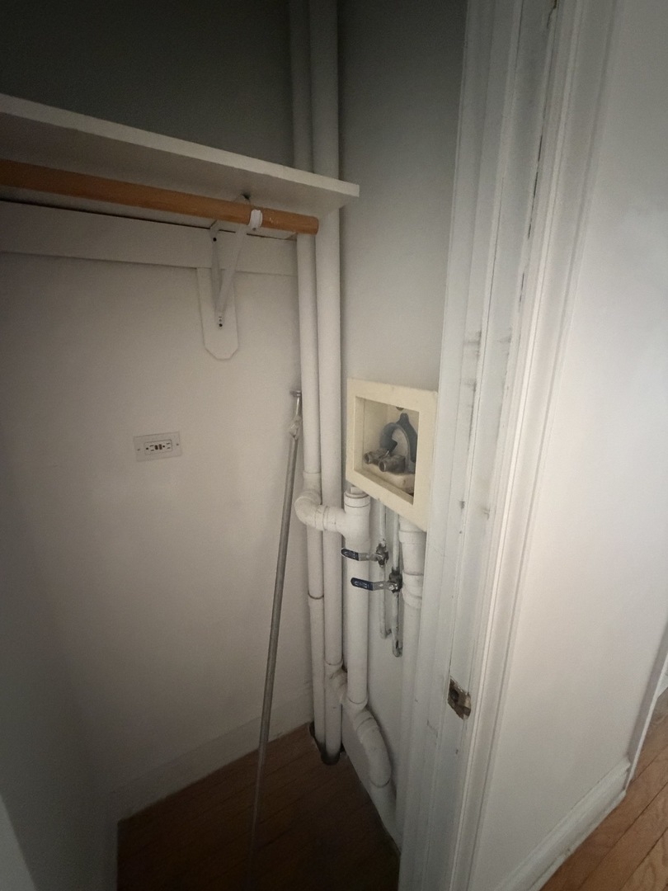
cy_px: 446
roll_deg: -0.8
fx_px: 360
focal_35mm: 14
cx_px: 334
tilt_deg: -16.3
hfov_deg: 85.7
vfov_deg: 102.1
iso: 1250
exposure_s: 1/41
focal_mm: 2.22
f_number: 2.2
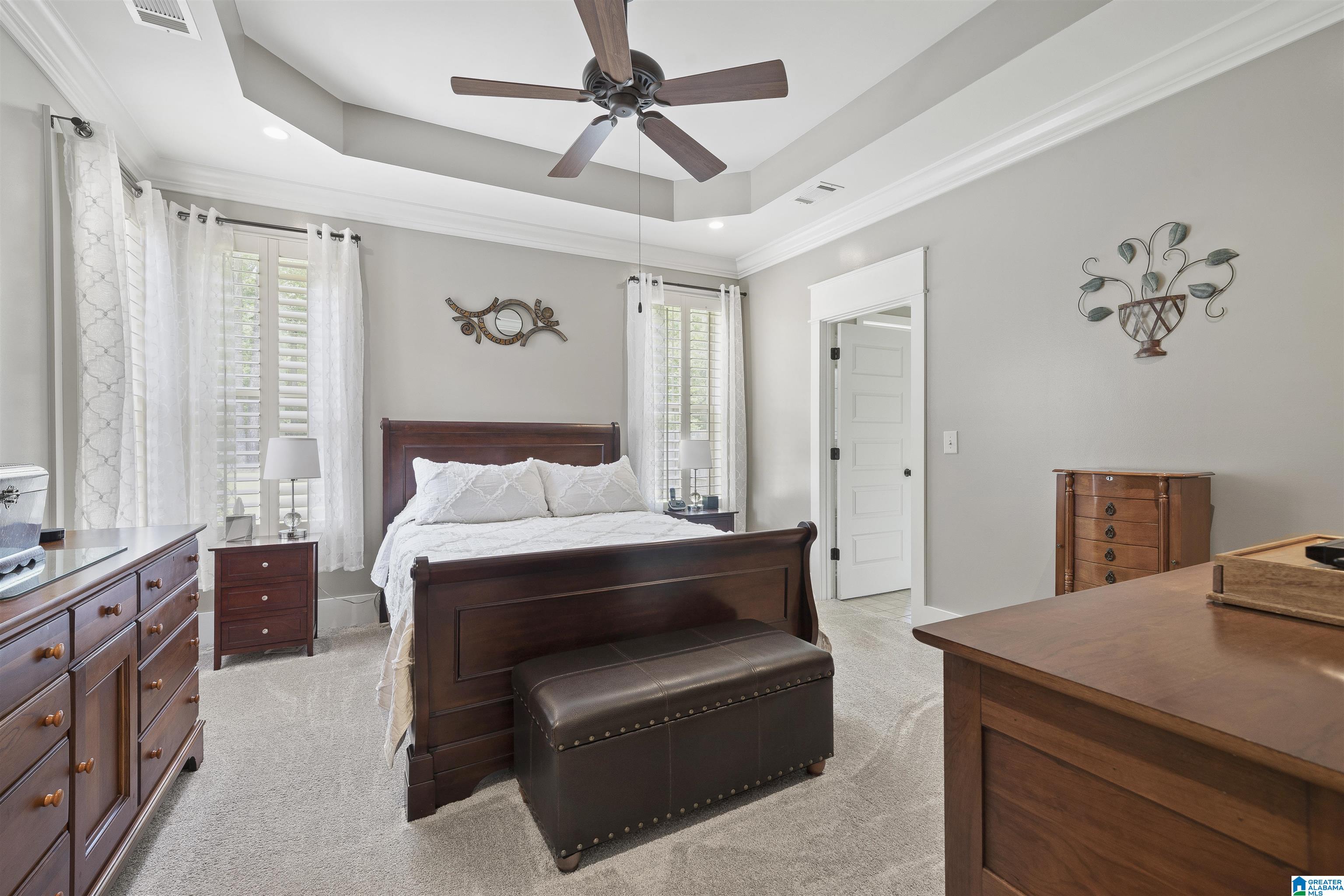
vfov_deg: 77.3
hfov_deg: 100.4
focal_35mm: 15
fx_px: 560
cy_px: 448
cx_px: 672
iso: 320
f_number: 9
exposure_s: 1/1.67
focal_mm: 15
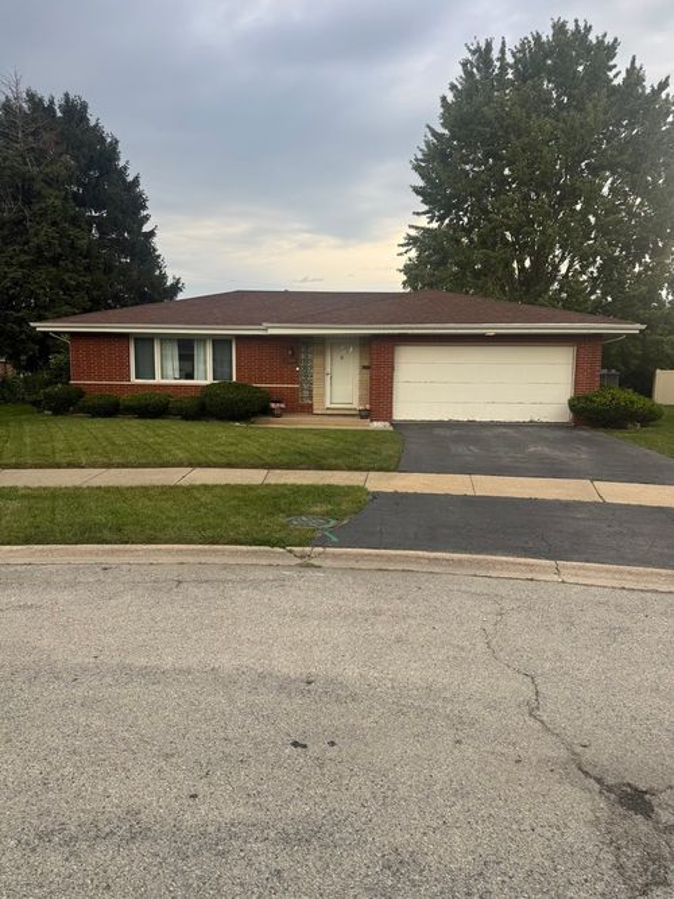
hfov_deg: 56.8
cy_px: 450
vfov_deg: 71.6
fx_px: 623
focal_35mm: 24
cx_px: 337
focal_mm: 6.76
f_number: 1.78
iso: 80
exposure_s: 1/454
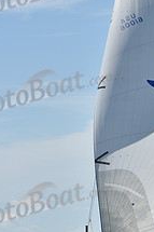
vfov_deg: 6.9
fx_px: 1909
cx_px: 169
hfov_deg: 4.6
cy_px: 134
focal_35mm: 297
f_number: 8
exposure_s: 1/2000
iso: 320
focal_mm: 110
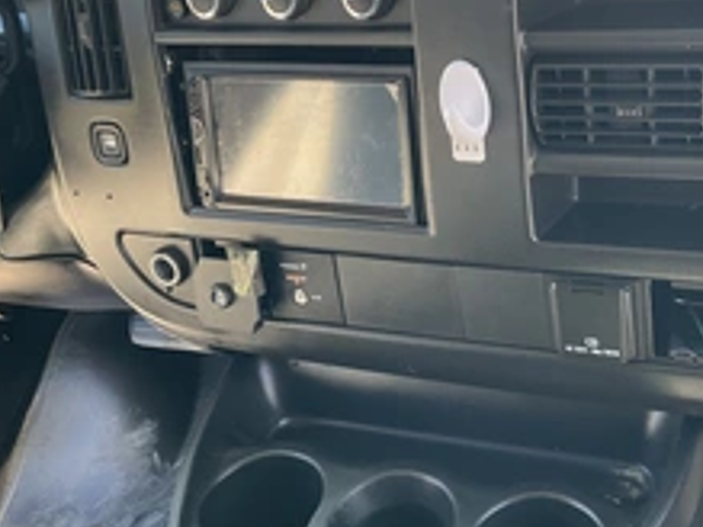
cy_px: 183
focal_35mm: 53
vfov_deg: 27.4
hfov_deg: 35.9
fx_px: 1076
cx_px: 449
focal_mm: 3
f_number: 1.8
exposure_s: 1/117
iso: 64
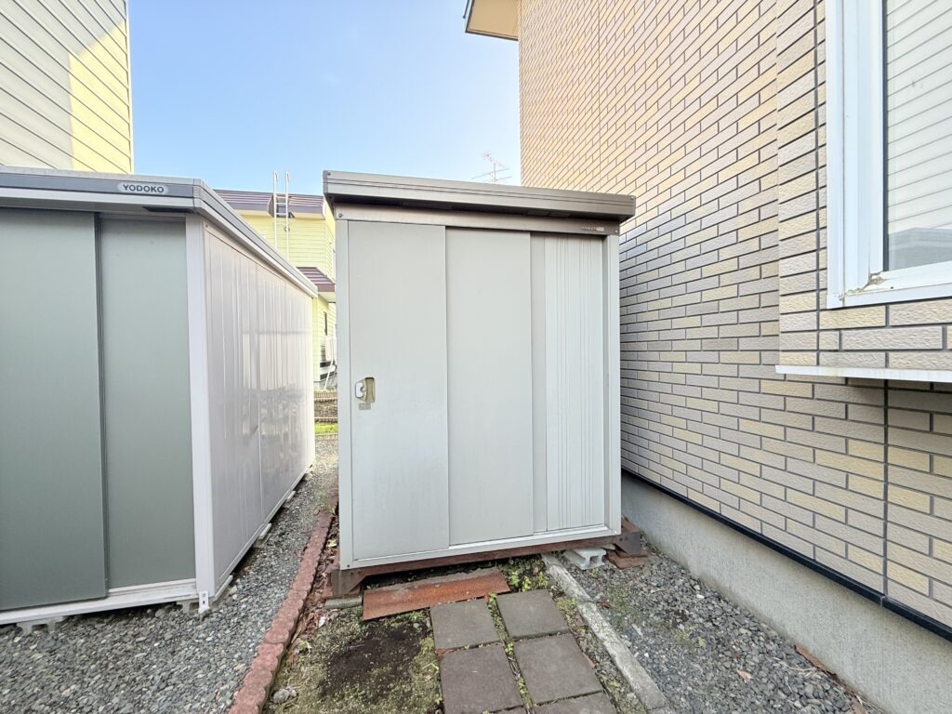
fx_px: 385
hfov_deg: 102.1
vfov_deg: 85.7
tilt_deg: -2.8
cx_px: 476
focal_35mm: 14
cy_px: 357
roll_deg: +0.0
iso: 100
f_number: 2.2
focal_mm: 2.22
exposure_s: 1/99
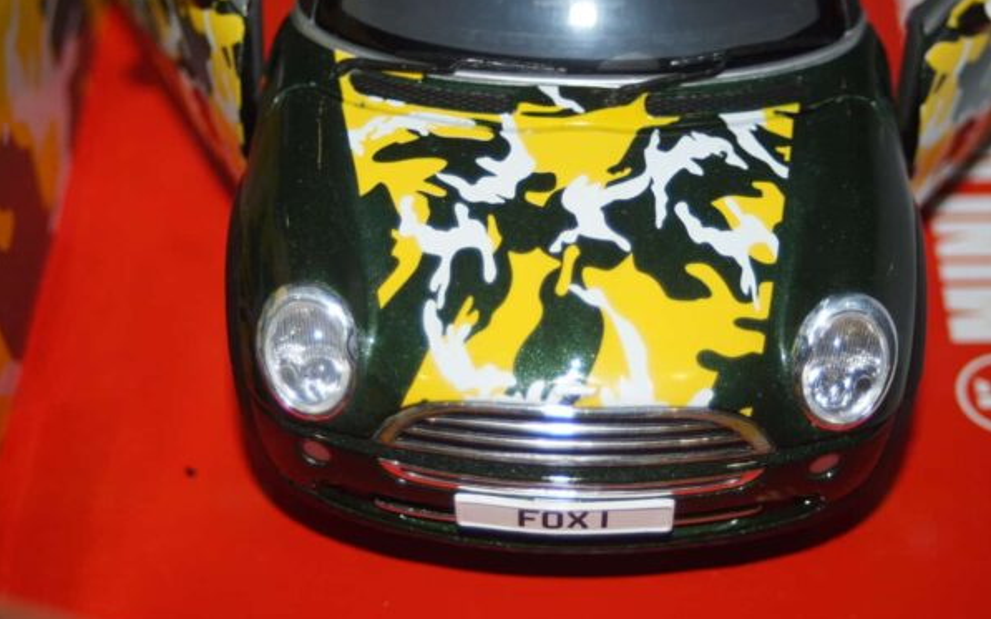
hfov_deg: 24.5
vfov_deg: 15.4
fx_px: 2282
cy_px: 322
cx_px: 495
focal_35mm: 85
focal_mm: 55
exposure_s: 1/125
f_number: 5
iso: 200
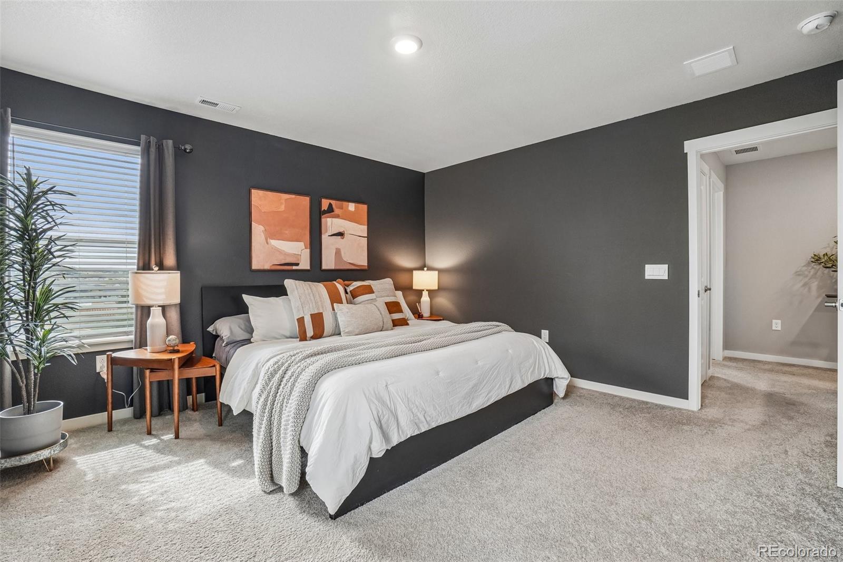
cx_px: 422
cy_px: 281
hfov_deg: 100.4
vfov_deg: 77.3
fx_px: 351
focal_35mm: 15
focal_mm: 10
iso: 400
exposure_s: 1/15
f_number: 8
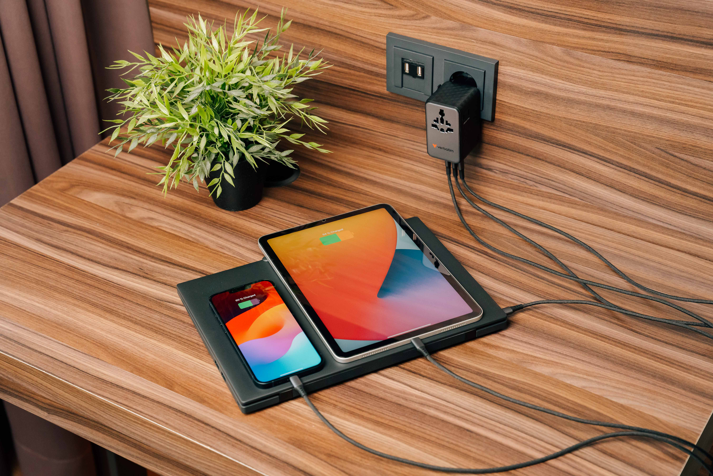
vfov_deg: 23.1
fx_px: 1164
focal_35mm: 59
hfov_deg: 34.0
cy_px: 238
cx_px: 356
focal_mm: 58.8
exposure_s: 1/160
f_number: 5
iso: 2500
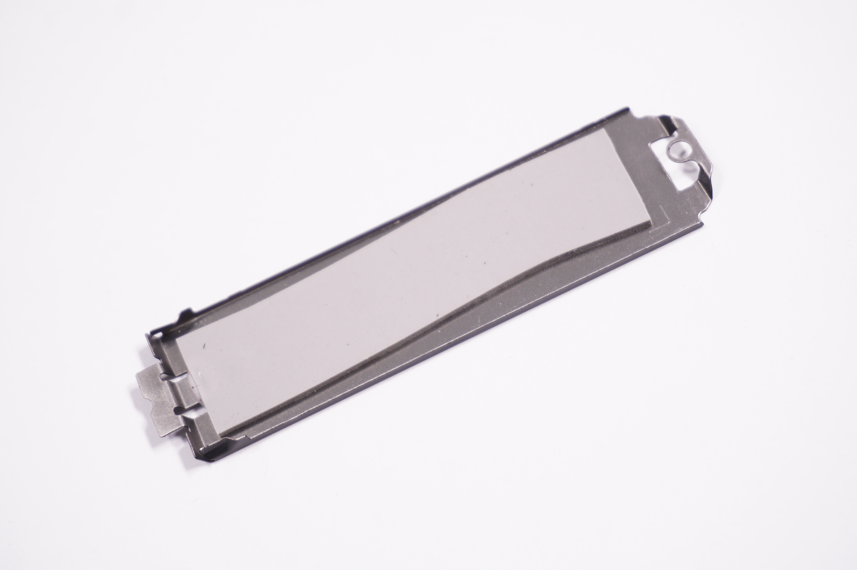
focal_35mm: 75
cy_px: 285
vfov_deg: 18.1
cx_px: 428
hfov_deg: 27.0
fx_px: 1784
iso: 250
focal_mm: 50
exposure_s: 1/125
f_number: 5.6
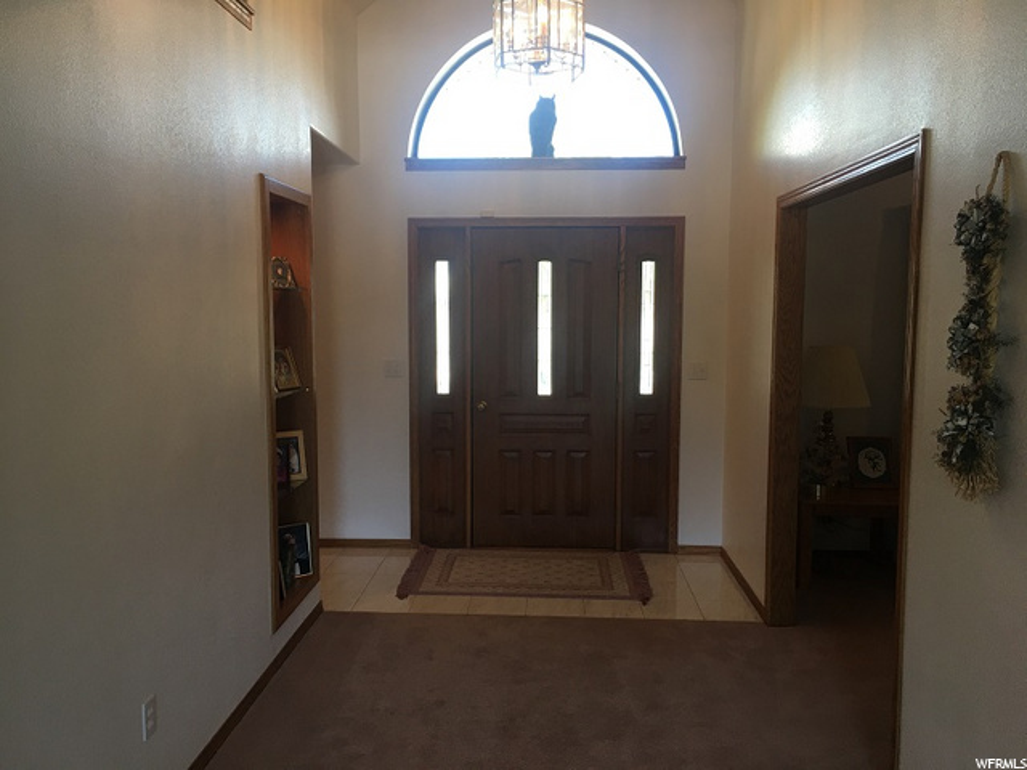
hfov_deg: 61.7
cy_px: 385
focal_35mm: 29
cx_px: 514
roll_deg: +0.0
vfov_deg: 48.2
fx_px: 860
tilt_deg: -4.9
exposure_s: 1/40
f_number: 2.2
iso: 32
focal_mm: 4.15
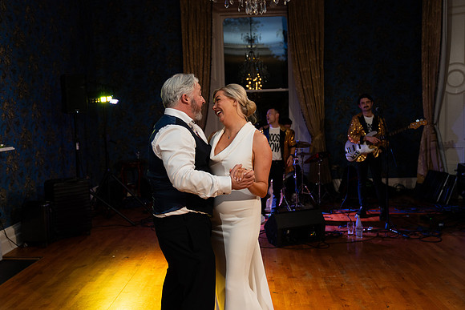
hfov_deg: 57.2
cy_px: 155
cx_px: 232
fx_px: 426
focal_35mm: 33
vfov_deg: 40.0
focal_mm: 33
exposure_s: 1/160
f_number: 2.8
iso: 1250
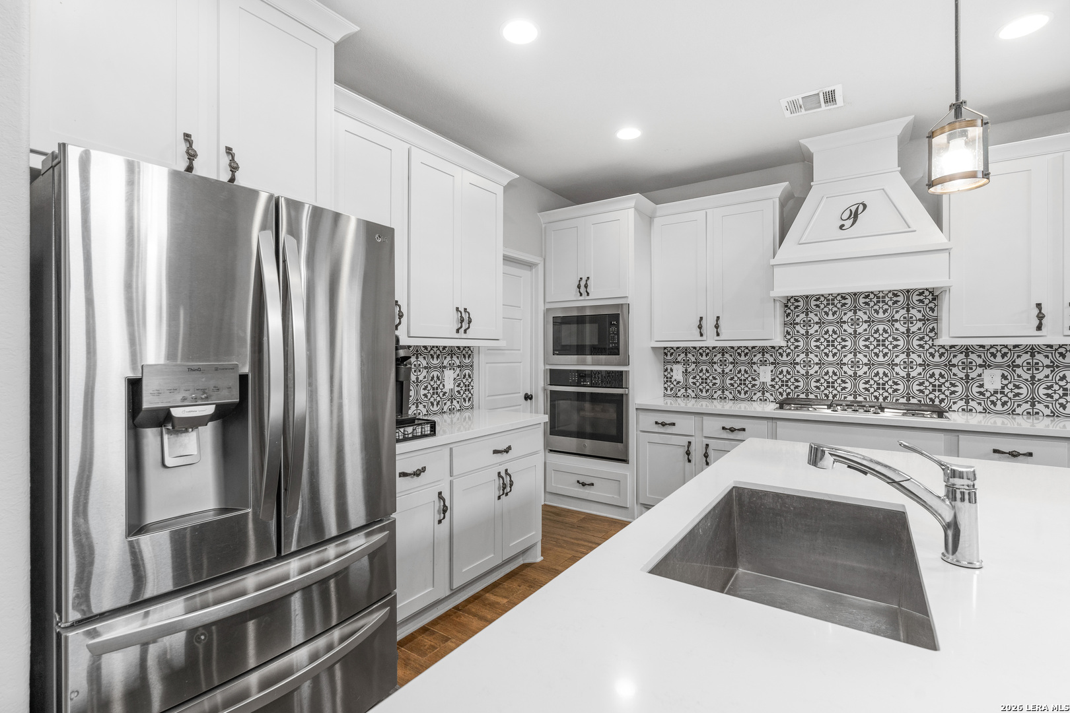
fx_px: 476
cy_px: 356
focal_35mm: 16
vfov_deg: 73.7
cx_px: 535
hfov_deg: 96.7
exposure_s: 1/60
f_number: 7.1
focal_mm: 16
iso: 320
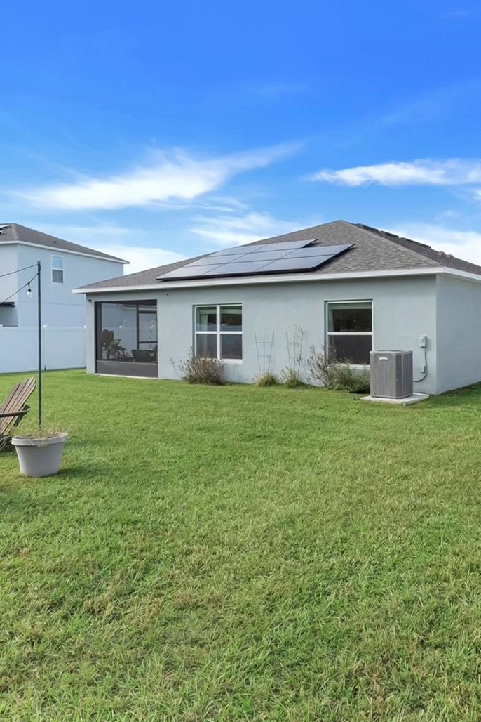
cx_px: 351
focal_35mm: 28
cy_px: 353
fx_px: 561
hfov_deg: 45.1
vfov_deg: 65.5
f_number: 9
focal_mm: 12
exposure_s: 1/50
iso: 250
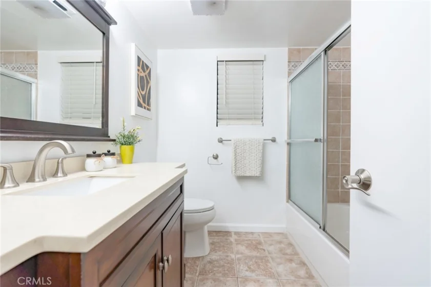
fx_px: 191
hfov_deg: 96.8
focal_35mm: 16
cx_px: 216
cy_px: 144
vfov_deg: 73.7
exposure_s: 1/60
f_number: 4
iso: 125
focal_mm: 16
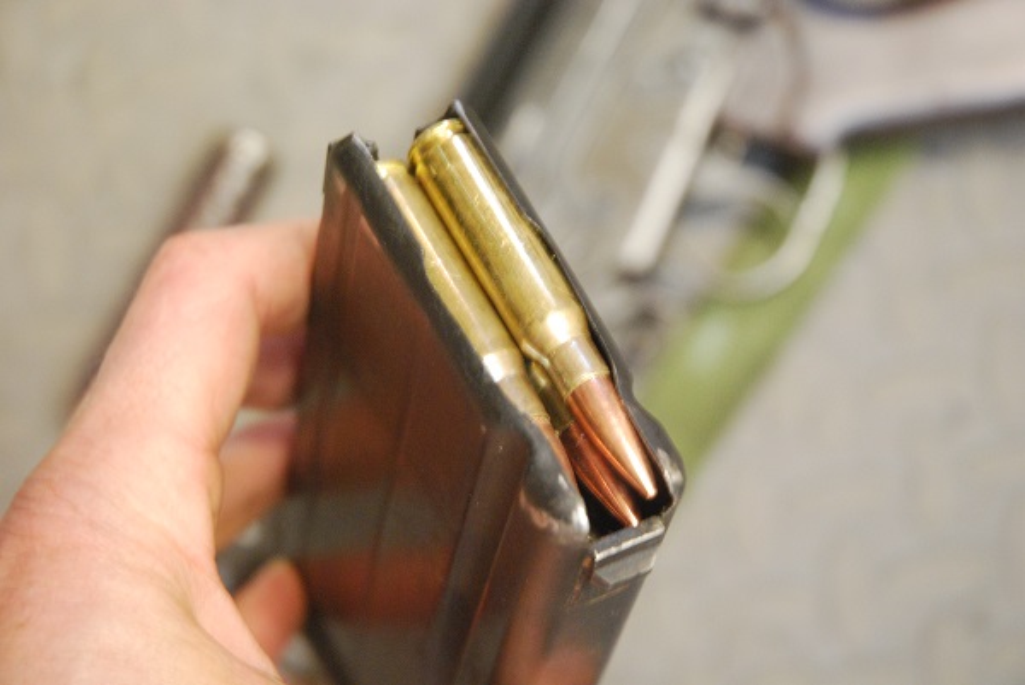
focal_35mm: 93
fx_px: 2650
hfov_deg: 21.9
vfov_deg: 14.7
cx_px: 512
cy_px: 342
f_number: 4.5
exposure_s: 1/13
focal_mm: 62
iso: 1600
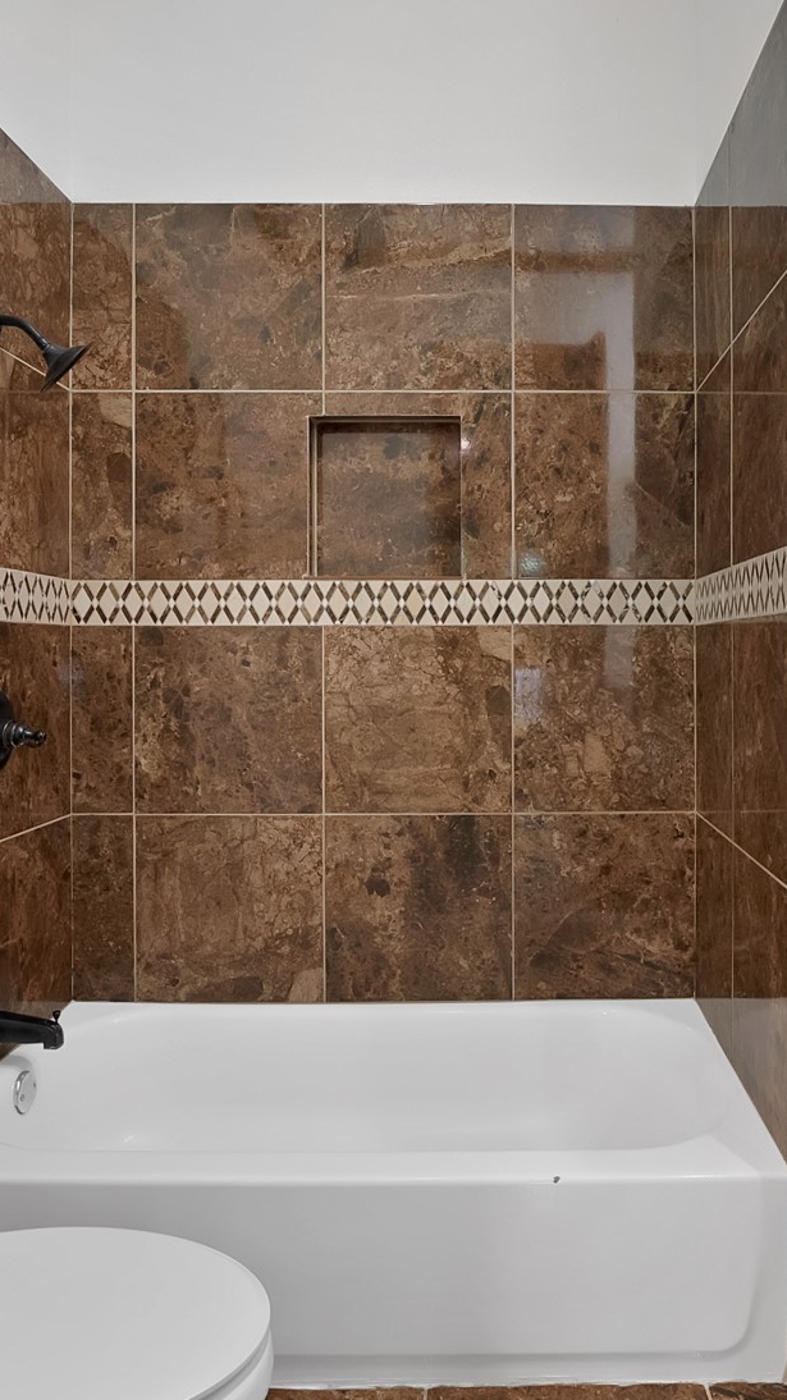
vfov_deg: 78.6
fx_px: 854
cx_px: 550
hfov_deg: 48.3
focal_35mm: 23
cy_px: 647
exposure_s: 1/2
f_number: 9
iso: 640
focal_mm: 12
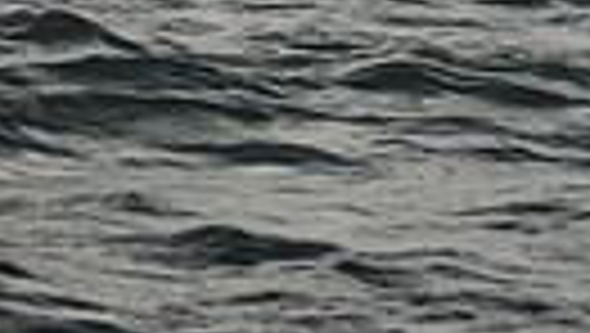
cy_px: -824
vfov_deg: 2.6
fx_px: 7094
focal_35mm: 453
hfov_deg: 4.7
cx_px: -146
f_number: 8
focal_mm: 98
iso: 250
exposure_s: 1/400
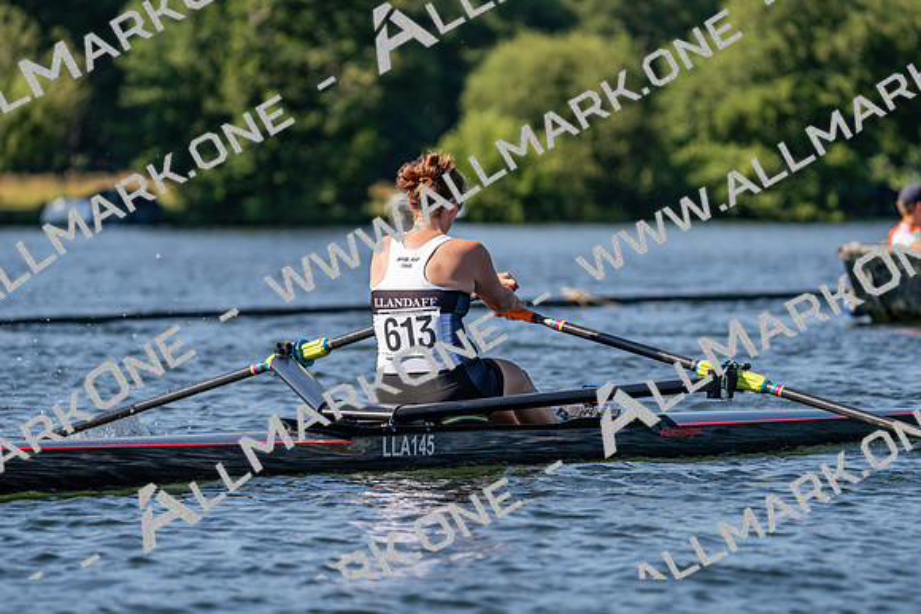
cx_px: 460
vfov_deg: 4.8
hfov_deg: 7.2
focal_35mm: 286
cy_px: 307
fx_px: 7318
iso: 320
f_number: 6.3
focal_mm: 286
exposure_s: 1/1600
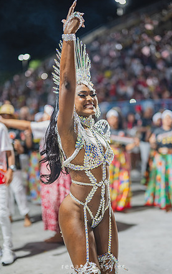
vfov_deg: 38.9
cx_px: 92
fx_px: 390
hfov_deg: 24.9
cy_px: 138
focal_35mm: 52
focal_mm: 50
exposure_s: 1/1000
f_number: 1.3
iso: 1600
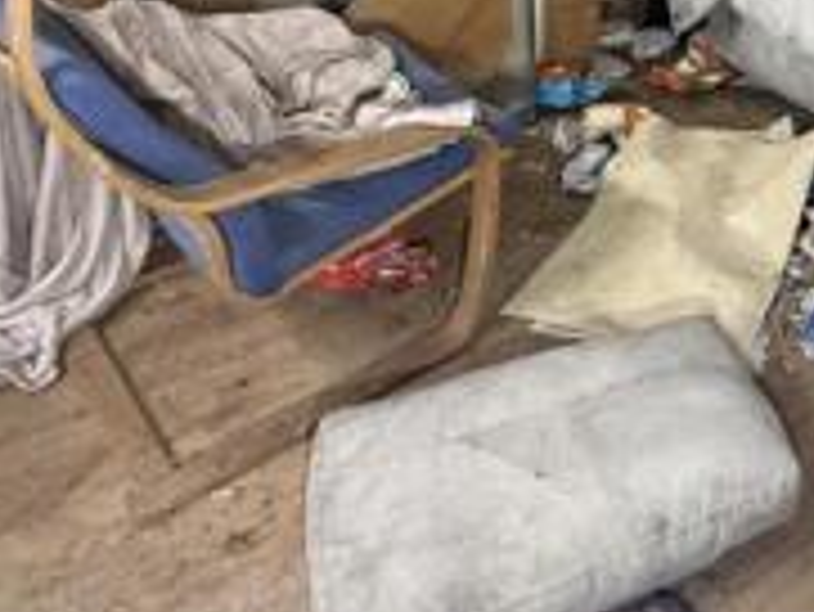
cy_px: -205
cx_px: 839
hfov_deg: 37.0
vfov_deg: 26.7
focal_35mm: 45
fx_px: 1059
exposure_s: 1/60
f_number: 2.2
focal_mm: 2.22
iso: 400
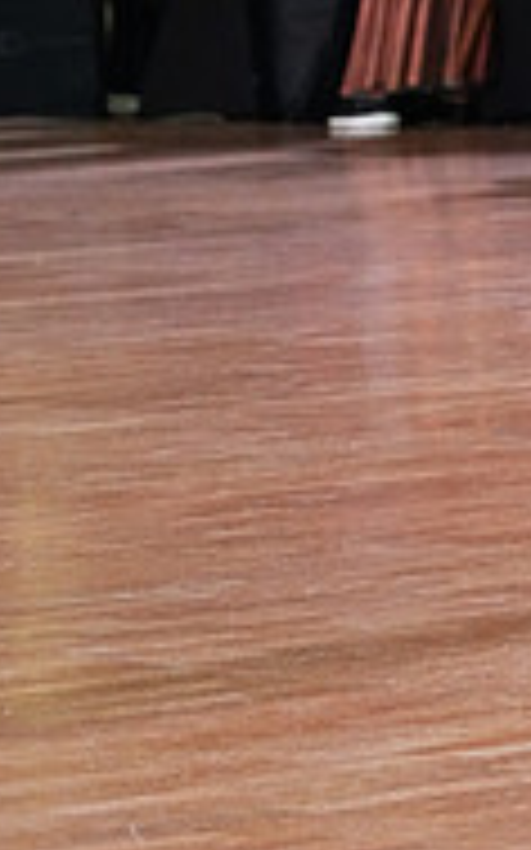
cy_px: -391
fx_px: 7392
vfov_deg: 6.5
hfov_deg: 4.1
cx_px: 835
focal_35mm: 319
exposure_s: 1/400
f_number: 5
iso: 6400
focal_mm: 102
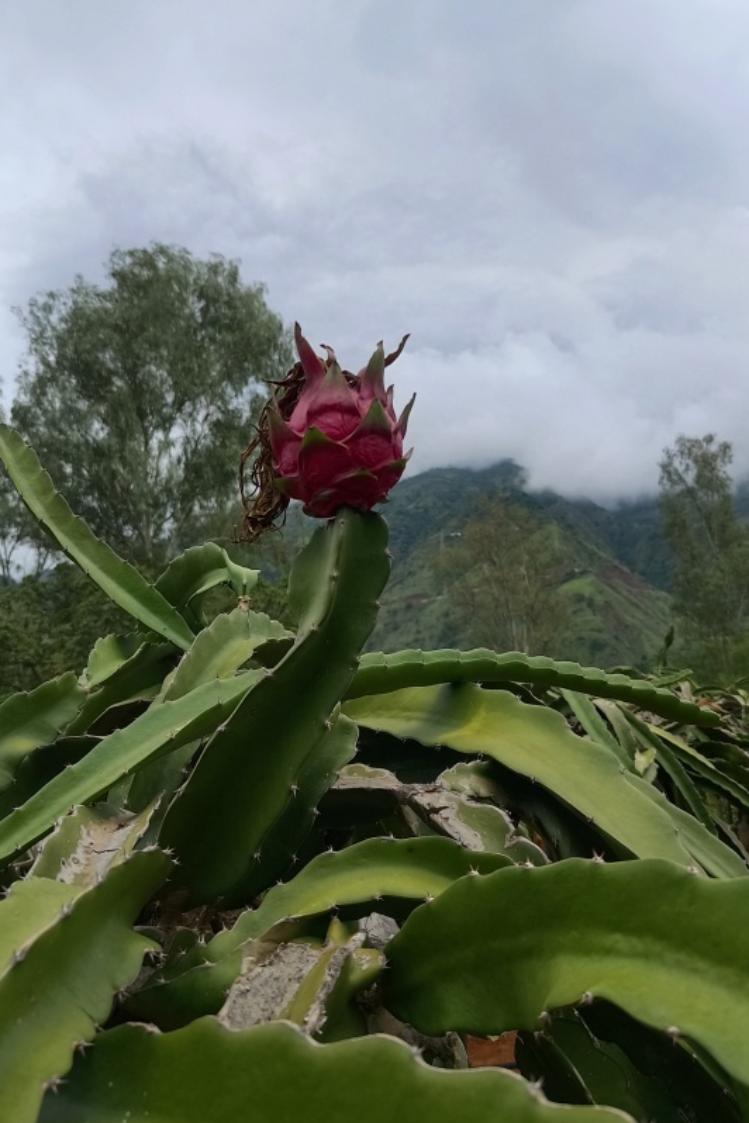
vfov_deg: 58.6
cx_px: 387
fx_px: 999
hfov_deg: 41.1
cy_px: 496
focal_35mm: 32
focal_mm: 5.59
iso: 100
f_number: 1.88
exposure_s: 1/497
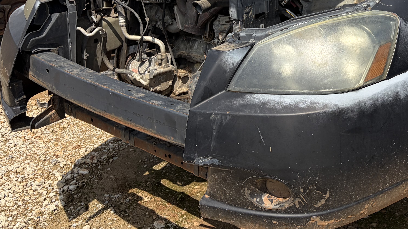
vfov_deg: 21.1
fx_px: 584
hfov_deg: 37.5
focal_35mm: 54
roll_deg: -2.0
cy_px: -26
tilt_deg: -10.7
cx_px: 308
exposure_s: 1/4329
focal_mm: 5.96
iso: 50
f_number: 1.6
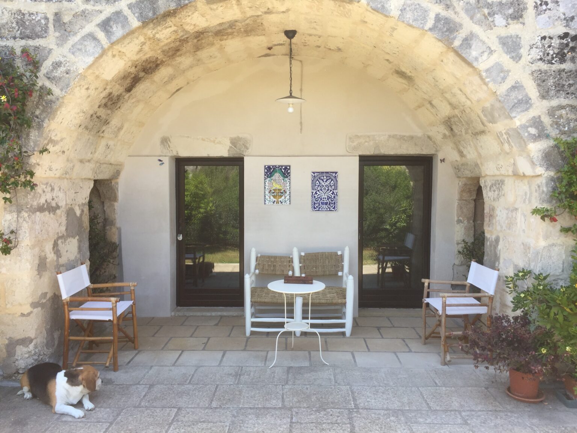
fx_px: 483
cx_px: 288
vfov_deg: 48.2
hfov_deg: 61.7
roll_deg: +0.2
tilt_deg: -4.4
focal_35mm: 29
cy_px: 216
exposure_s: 1/363
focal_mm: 4.15
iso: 32
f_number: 2.2
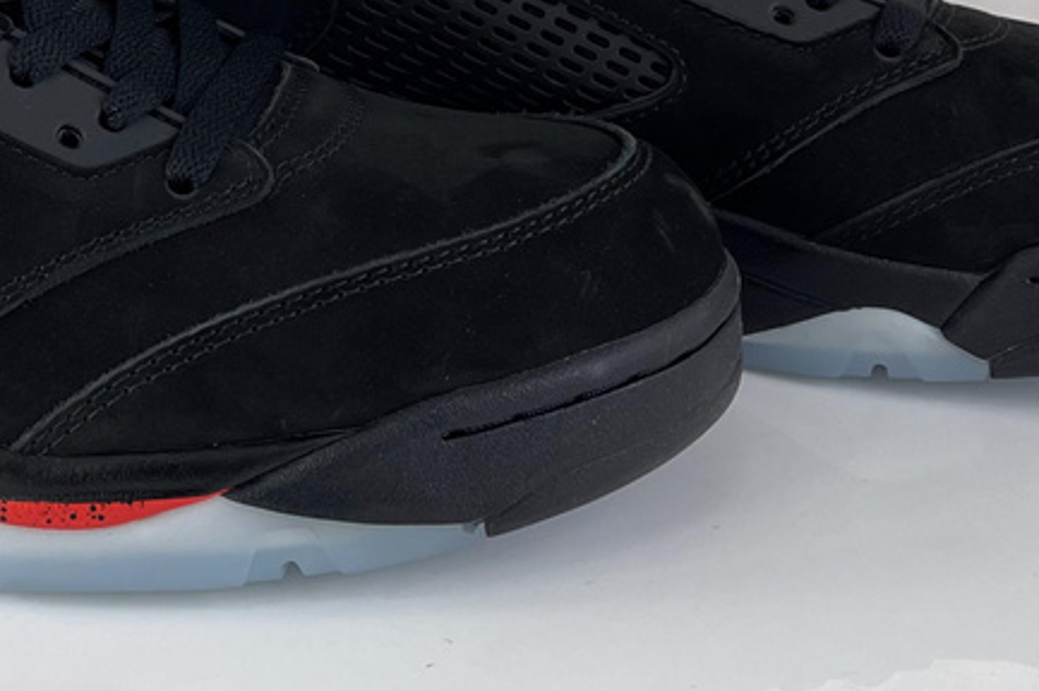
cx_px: 108
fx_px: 2163
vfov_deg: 17.3
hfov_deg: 26.1
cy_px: -144
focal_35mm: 75
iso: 32
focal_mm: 4.2
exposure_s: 1/186
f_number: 1.6
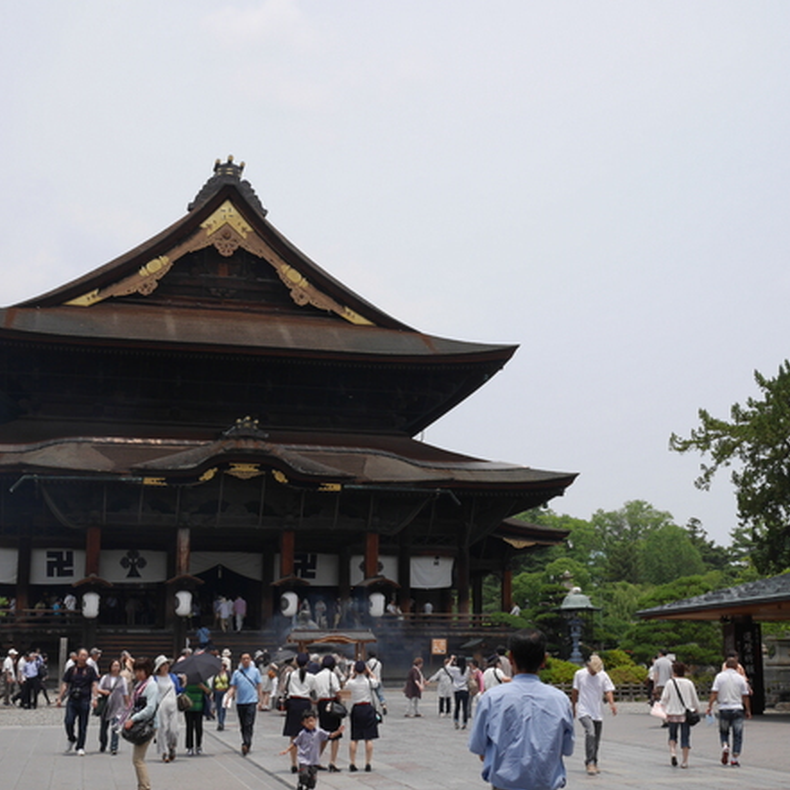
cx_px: 434
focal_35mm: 53
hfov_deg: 32.2
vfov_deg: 32.2
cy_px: 391
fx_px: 1368
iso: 200
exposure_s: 1/320
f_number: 9
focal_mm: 22
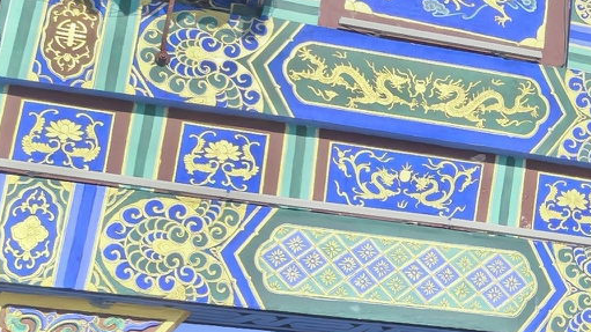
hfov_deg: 15.1
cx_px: 1150
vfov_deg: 10.3
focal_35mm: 118
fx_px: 1848
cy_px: 109
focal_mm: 5.75
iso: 50
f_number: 2
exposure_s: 1/10753
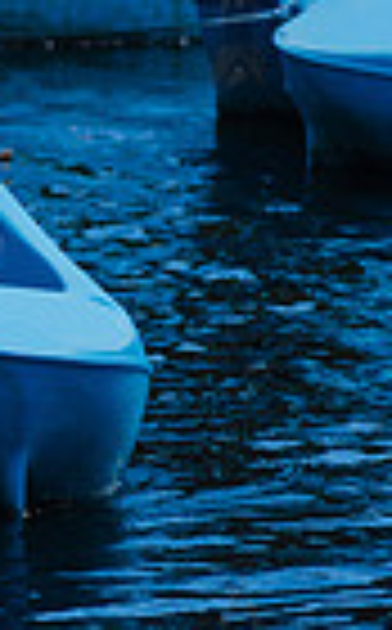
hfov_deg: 1.8
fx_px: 12341
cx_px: -635
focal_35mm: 719
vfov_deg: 2.9
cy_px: 7
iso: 200
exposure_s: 1/640
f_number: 5
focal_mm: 170
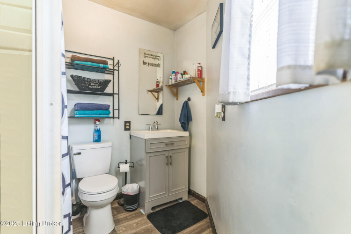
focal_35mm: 16
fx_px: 156
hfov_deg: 96.7
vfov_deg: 73.7
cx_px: 176
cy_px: 117
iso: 200
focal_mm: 16
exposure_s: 1/25
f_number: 2.8
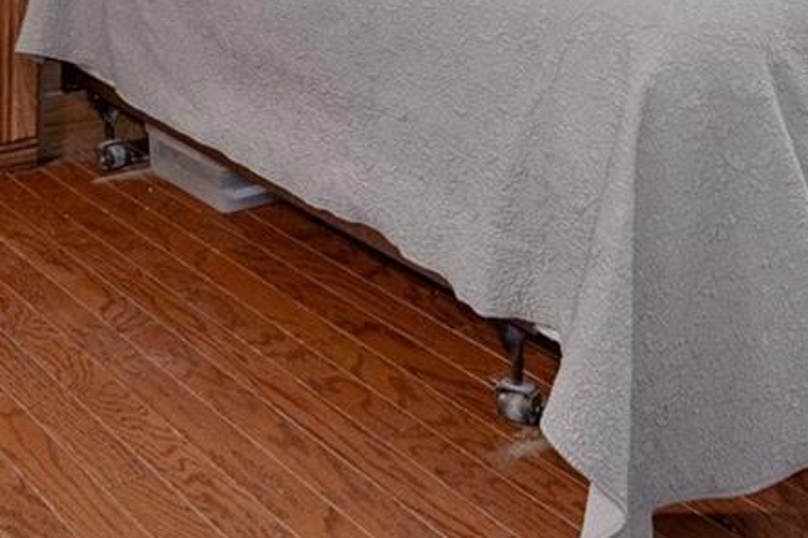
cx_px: 525
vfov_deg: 18.6
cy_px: -263
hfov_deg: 30.8
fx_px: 1458
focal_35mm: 65
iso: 320
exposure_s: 1/2
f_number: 8
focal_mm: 12
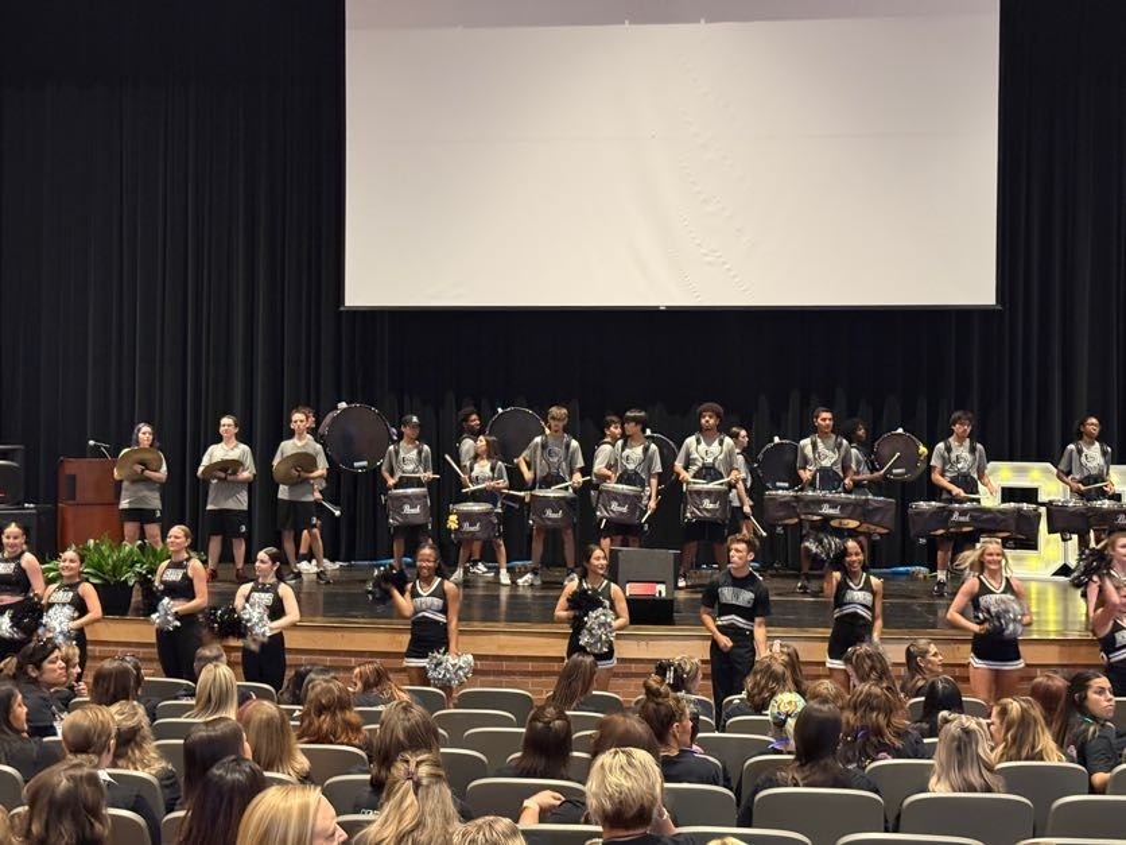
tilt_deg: +1.0
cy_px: 422
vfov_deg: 30.3
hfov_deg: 39.7
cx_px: 563
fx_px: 1561
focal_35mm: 48
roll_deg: -0.3
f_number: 1.78
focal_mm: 6.76
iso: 500
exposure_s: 1/25
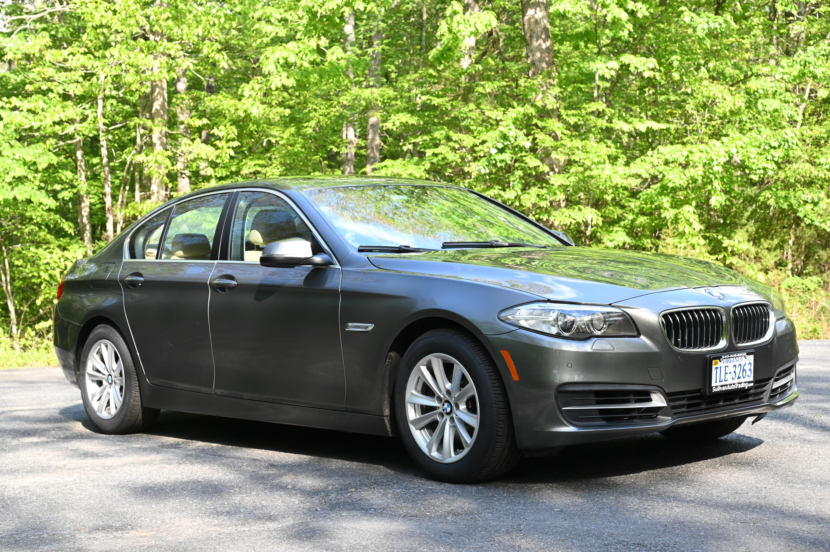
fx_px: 1267
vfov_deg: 24.6
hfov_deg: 36.3
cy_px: 276
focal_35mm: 55
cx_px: 415
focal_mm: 55
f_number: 8
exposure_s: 1/400
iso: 2500
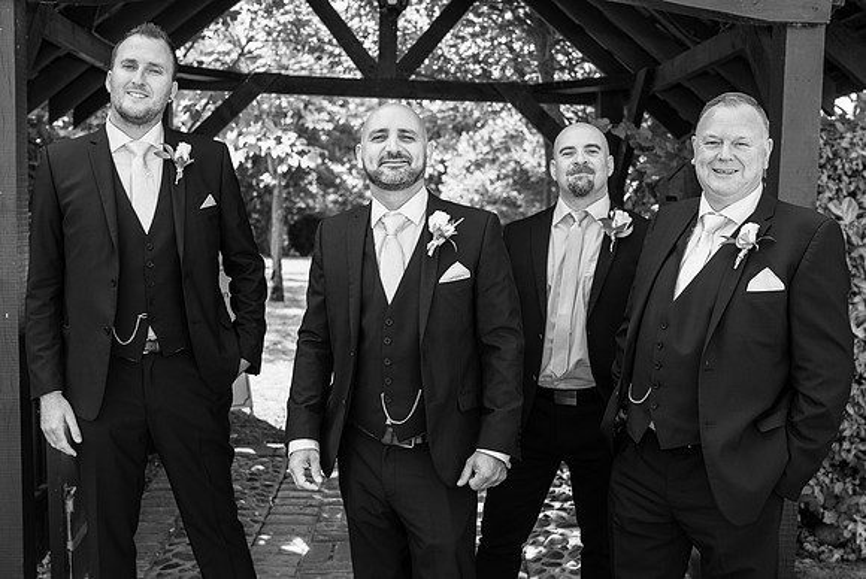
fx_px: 1060
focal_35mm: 44
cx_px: 408
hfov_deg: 44.4
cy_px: 310
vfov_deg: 30.6
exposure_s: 1/250
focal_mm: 35
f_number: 4
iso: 100
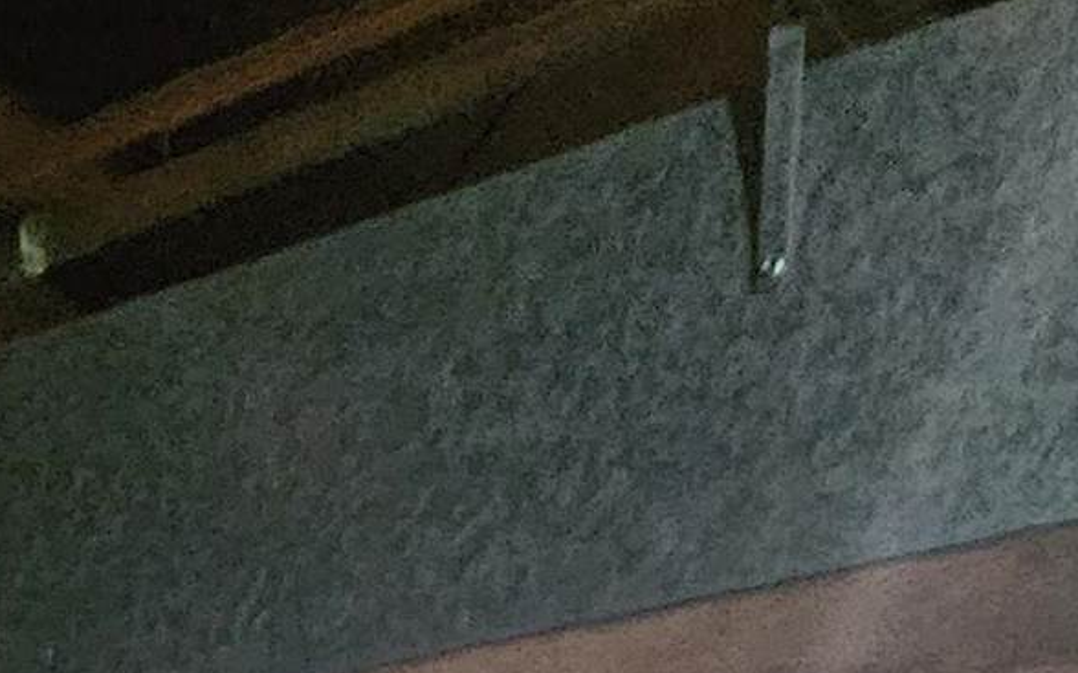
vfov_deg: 11.6
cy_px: 1935
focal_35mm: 72
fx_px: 2114
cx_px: -462
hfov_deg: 23.7
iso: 1000
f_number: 2.2
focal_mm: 2.2
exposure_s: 1/24
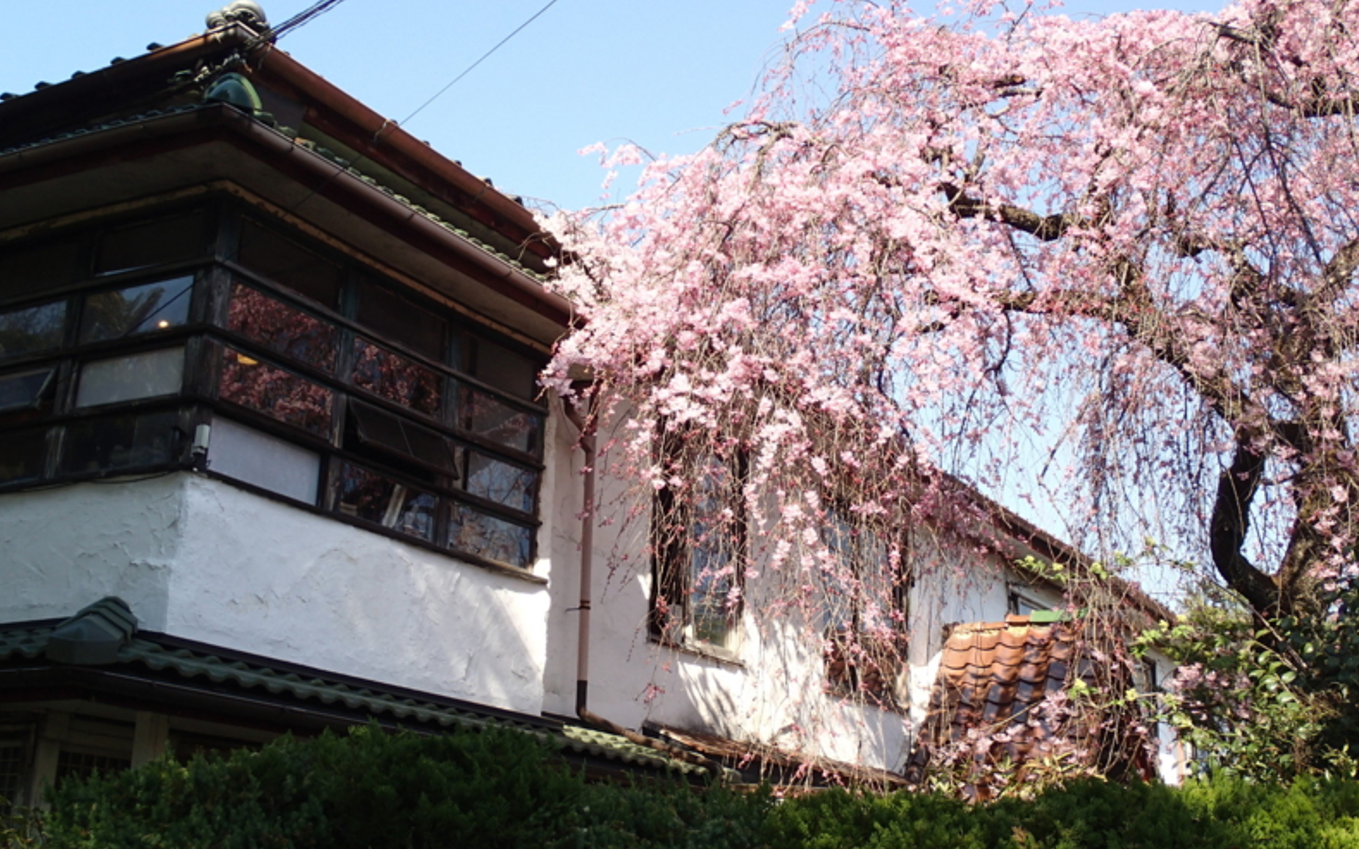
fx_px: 1592
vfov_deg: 29.8
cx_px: 684
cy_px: 482
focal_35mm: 43
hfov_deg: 46.2
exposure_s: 1/320
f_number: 4
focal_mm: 7.34
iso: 100
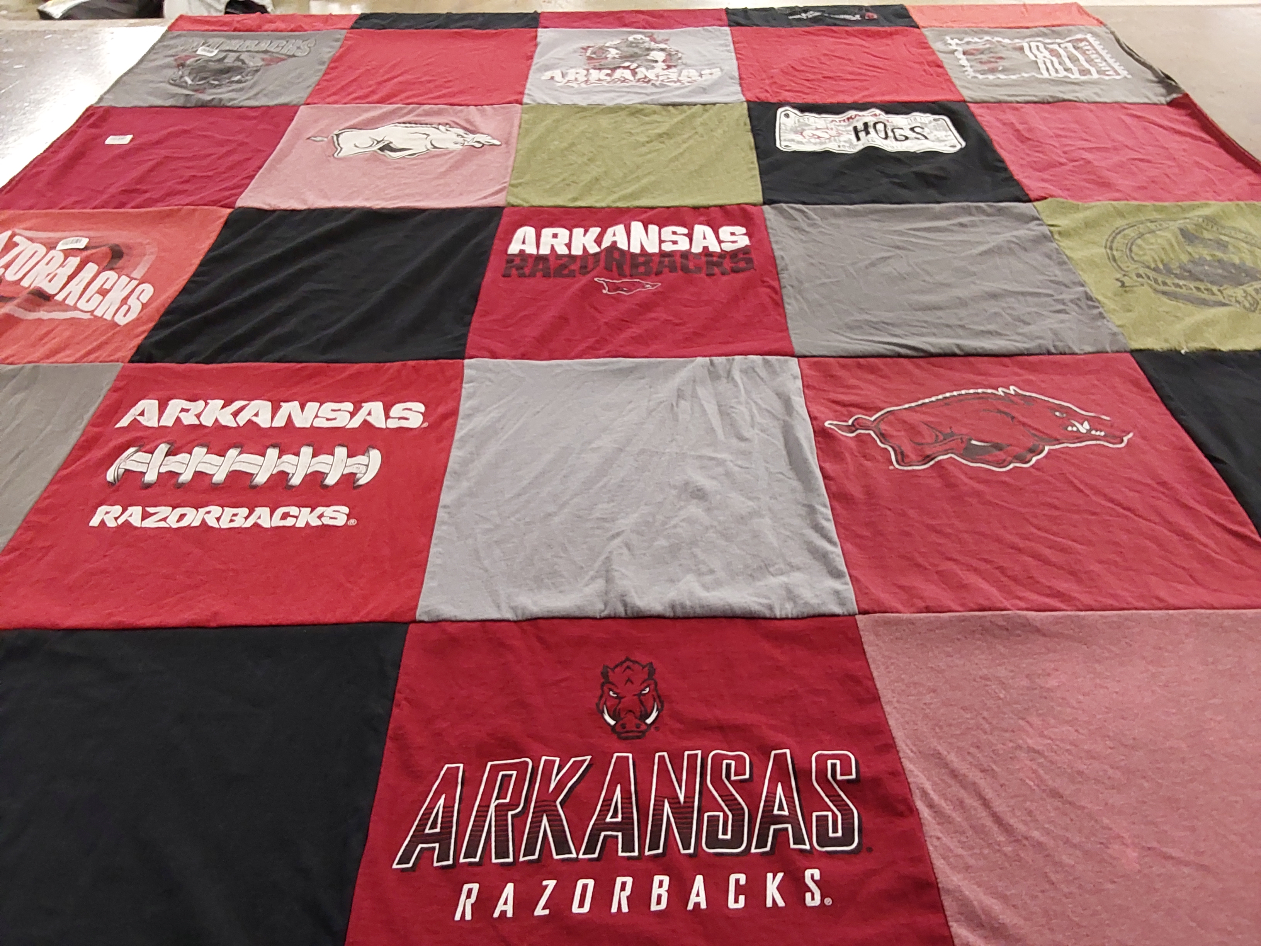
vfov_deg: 49.7
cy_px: 473
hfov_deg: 63.4
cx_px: 630
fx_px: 1020
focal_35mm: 28
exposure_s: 1/60
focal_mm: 2.91
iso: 200
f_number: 1.9
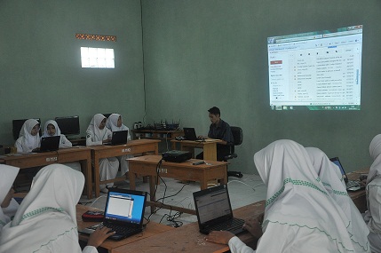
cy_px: 126
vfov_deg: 29.8
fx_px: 476
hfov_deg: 43.6
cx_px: 190
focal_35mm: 45
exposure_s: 1/50
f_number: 4.2
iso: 800
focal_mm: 30
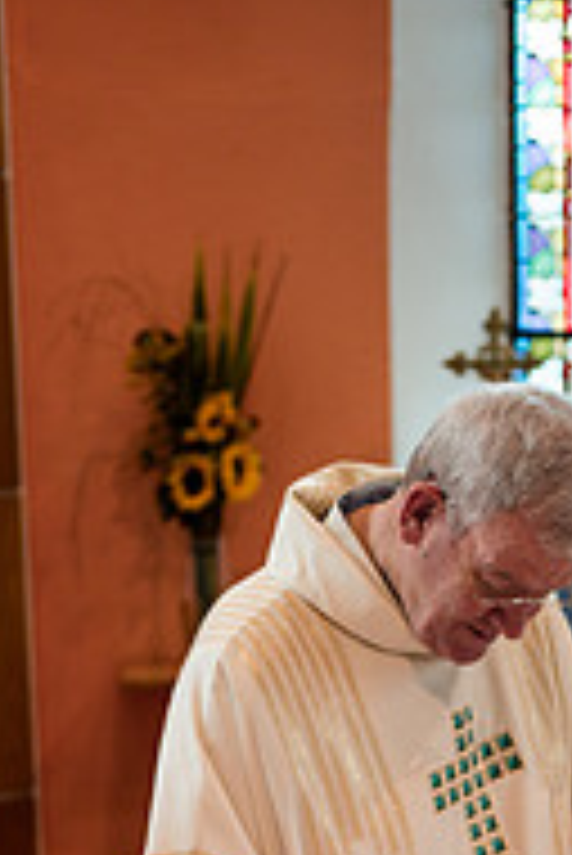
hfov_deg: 16.4
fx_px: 1974
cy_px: 814
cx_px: 428
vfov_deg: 23.6
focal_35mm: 83
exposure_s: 1/500
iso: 400
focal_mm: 35
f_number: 1.8
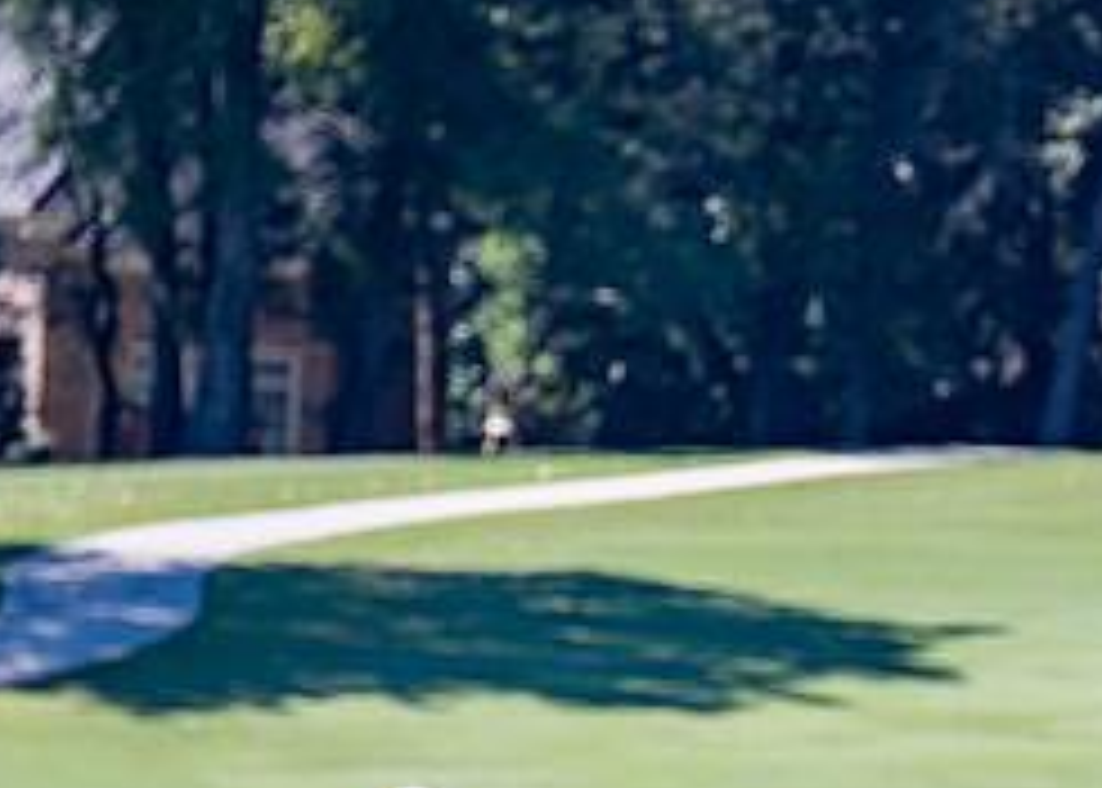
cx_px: 966
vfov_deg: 2.5
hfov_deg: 3.5
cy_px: 907
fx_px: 18184
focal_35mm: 581
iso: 100
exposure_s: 1/1600
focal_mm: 175
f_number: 2.8
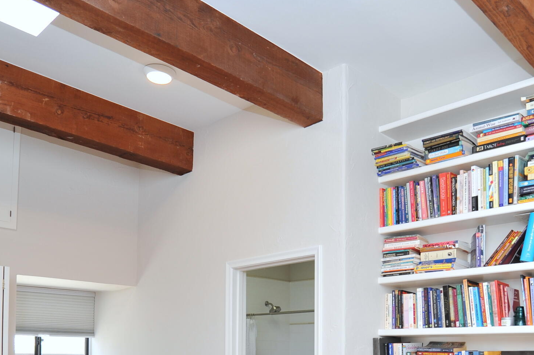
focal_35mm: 37
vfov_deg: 33.6
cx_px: 313
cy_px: 333
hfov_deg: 51.7
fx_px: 549
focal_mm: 18
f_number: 5.6
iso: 320
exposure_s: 1/50
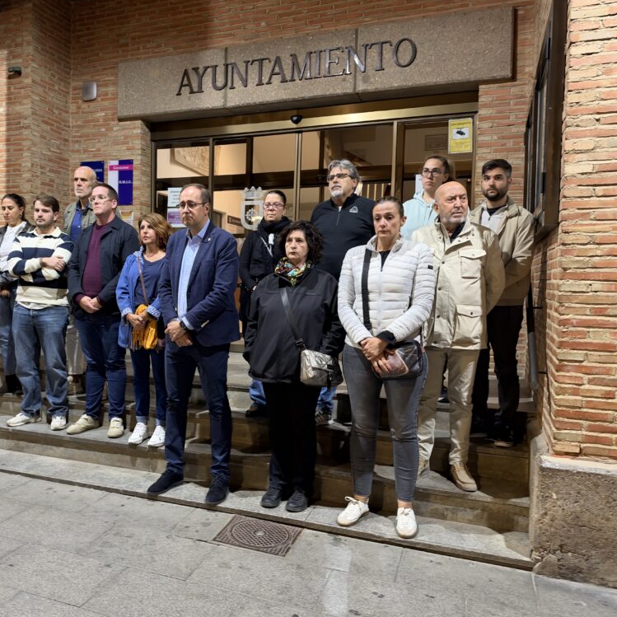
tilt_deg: -3.4
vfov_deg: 55.6
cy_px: 308
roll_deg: -1.2
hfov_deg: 54.6
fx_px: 585
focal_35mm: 29
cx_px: 211
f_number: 1.48
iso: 400
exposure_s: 1/33
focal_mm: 6.93
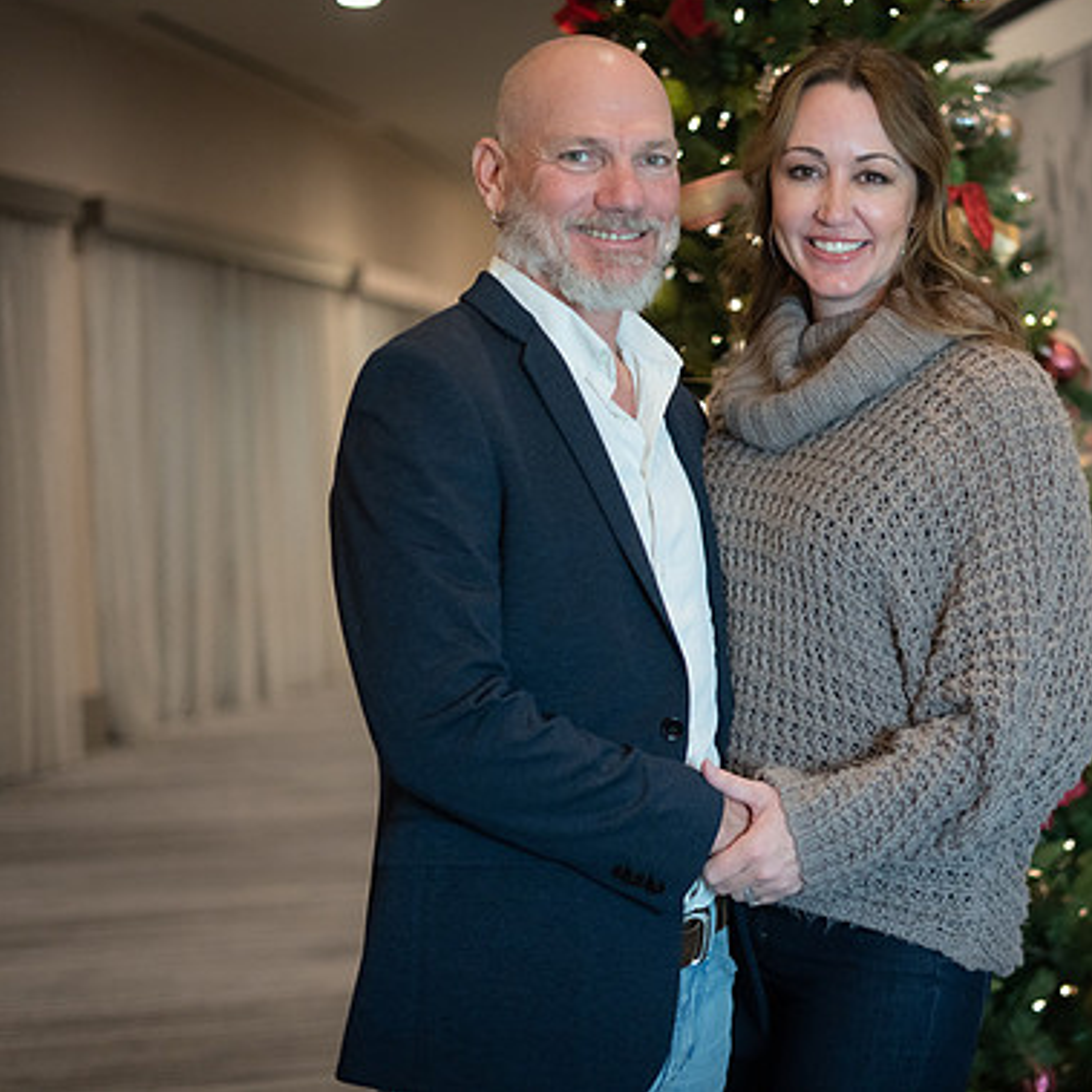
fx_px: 2320
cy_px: 537
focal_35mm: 65
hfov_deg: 26.2
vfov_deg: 26.5
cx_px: 810
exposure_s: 1/320
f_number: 1.8
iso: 1600
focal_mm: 50
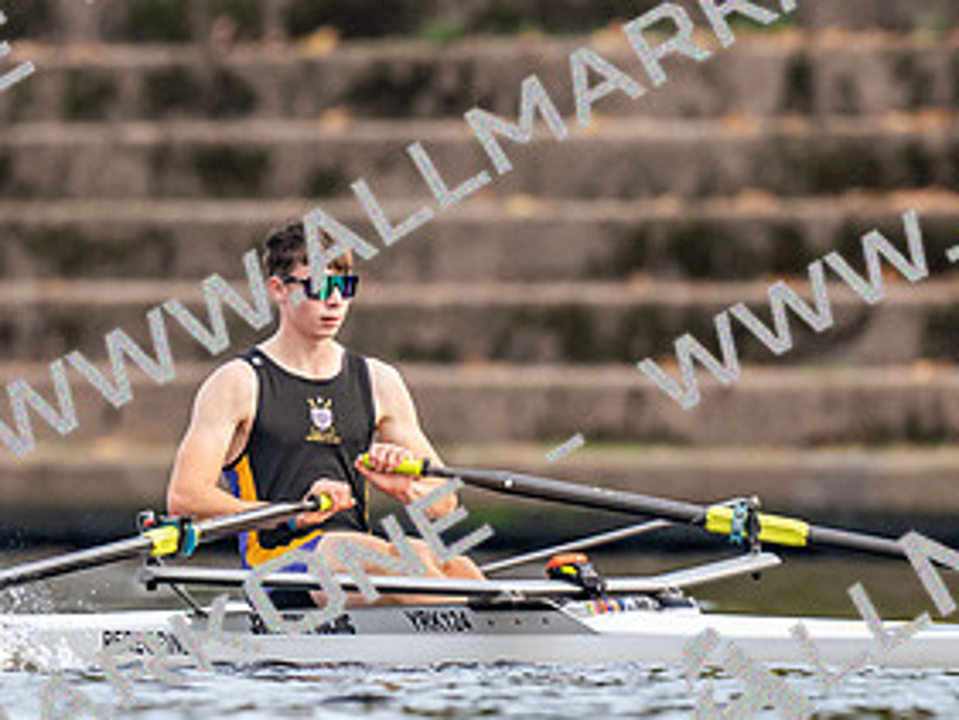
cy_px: 467
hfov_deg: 1.1
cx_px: 389
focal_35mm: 1786
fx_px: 49500
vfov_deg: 0.8
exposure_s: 1/2500
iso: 1600
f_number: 4
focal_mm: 600
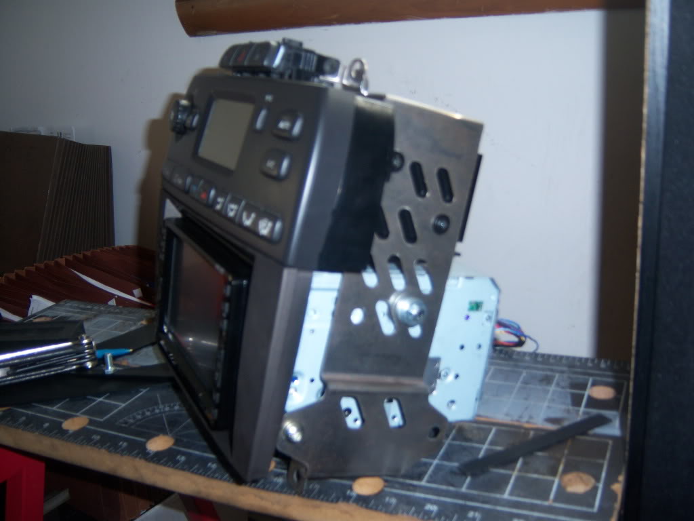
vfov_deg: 39.7
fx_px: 722
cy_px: 260
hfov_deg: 51.4
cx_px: 347
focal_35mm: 36
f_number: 2.8
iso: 80
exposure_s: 1/60
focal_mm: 7.5
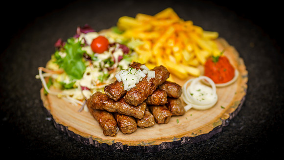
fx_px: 736
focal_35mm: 98
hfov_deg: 21.8
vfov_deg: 12.4
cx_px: 142
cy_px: 94
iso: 100
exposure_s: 1/125
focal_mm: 85
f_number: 1.8
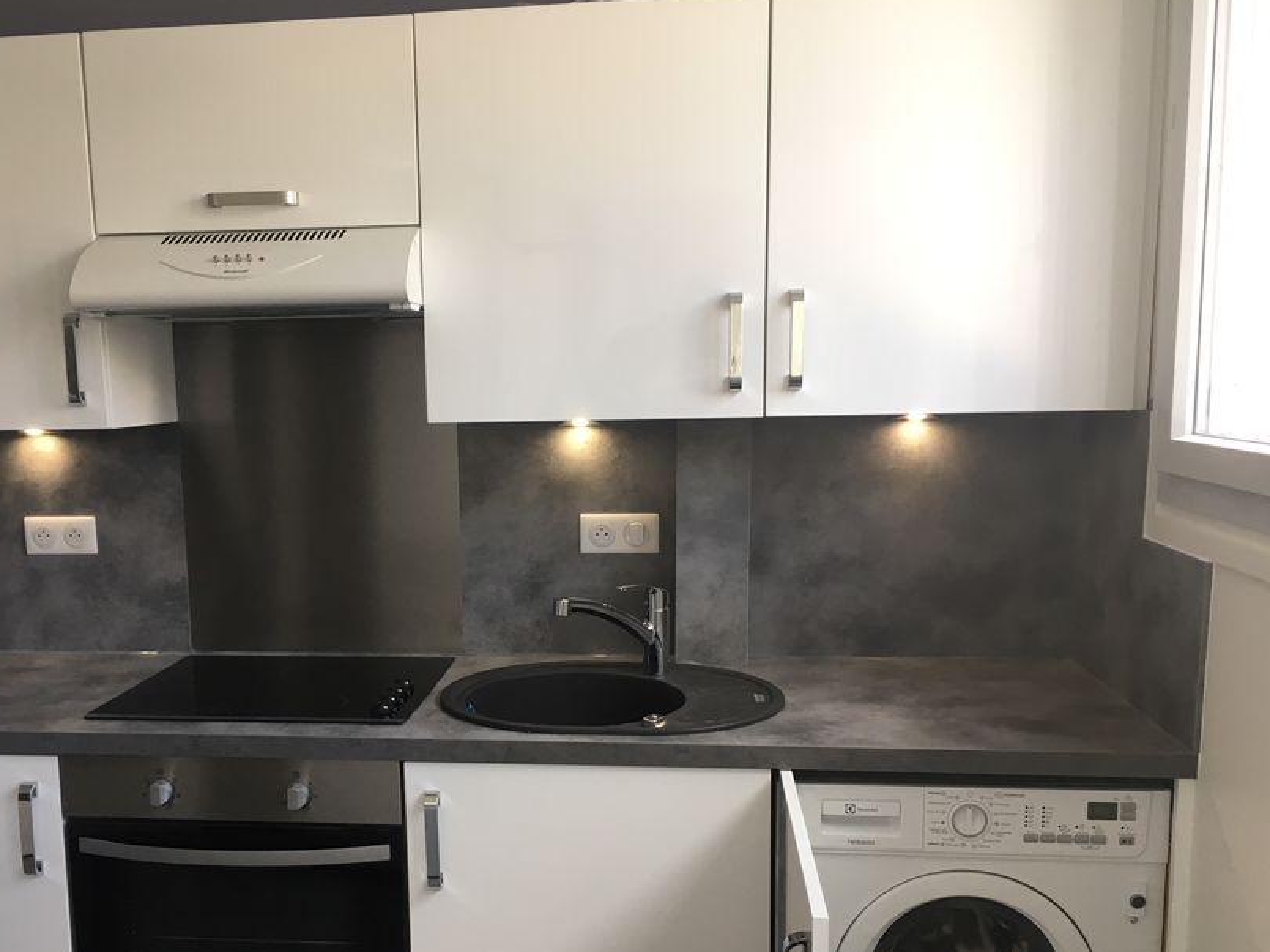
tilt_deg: -11.0
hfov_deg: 51.0
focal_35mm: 36
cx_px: 496
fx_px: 1320
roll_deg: +0.5
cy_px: 582
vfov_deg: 39.4
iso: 32
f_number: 2.2
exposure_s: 1/33
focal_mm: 4.15
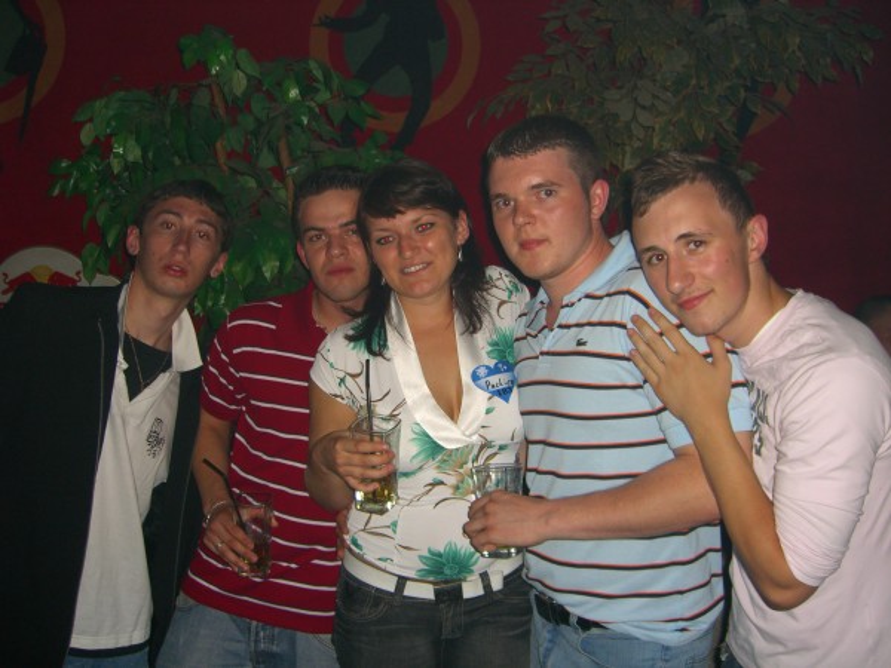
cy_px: 334
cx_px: 446
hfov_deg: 49.0
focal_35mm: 38
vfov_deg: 37.7
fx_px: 978
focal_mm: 7.9
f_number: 2.8
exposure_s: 1/60
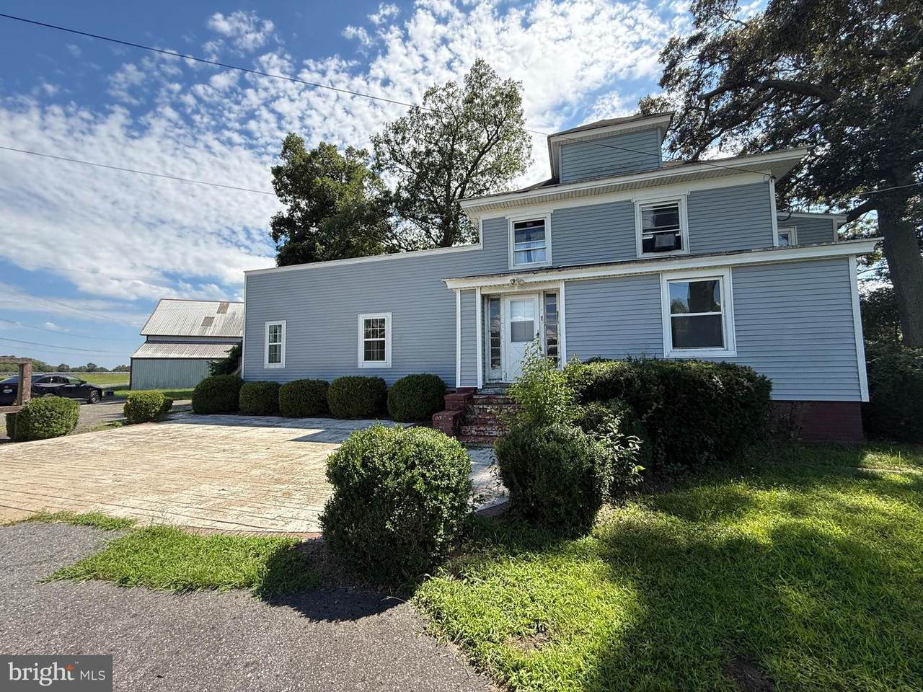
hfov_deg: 102.1
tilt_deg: +4.0
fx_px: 373
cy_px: 346
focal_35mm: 14
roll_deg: +0.6
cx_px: 462
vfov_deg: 85.7
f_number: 2.2
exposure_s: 1/1017
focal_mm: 2.22
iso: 64
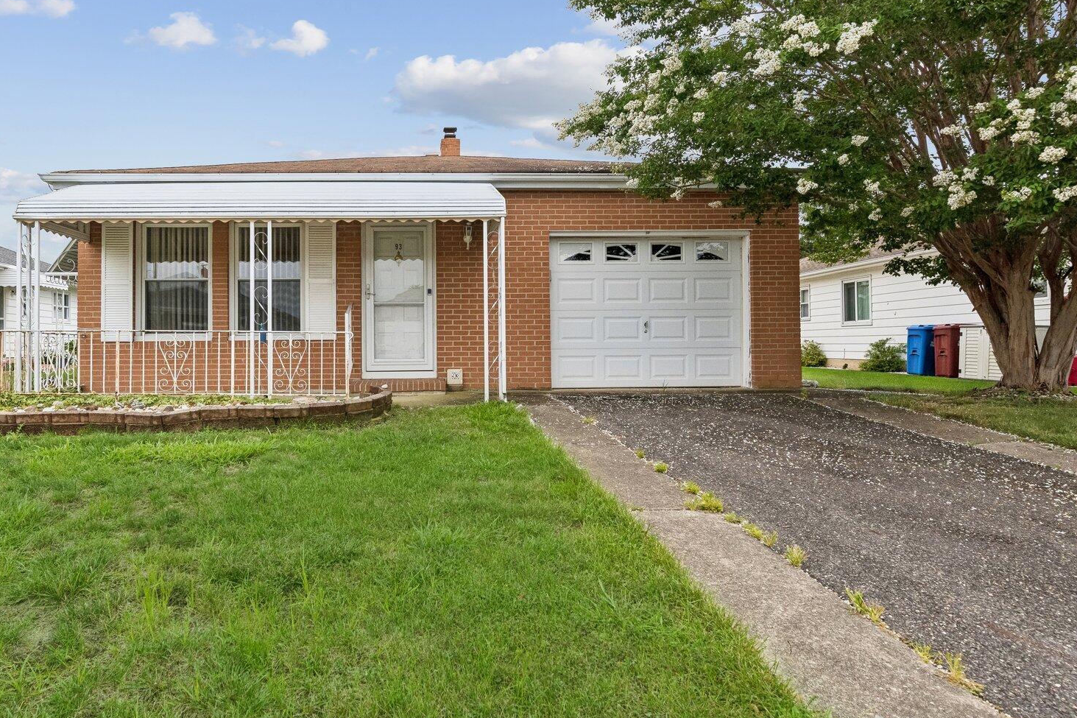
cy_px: 305
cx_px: 422
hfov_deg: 80.1
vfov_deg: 59.2
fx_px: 628
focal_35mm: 21
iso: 1000
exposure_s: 1/2500
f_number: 7.1
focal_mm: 15
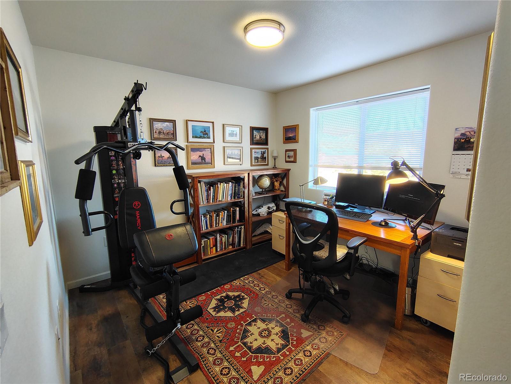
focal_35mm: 16
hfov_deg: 94.5
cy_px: 192
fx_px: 236
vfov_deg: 78.1
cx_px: 256
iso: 392
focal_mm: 2.13
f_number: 2.2
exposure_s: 1/40
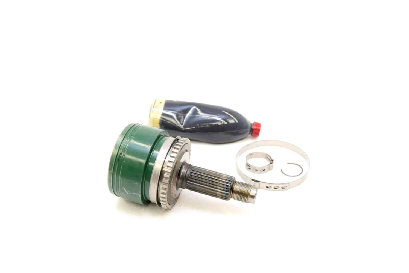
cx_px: 204
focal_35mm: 45
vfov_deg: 29.9
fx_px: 512
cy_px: 136
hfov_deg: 43.6
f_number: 6.3
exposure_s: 1/160
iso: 400
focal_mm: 30
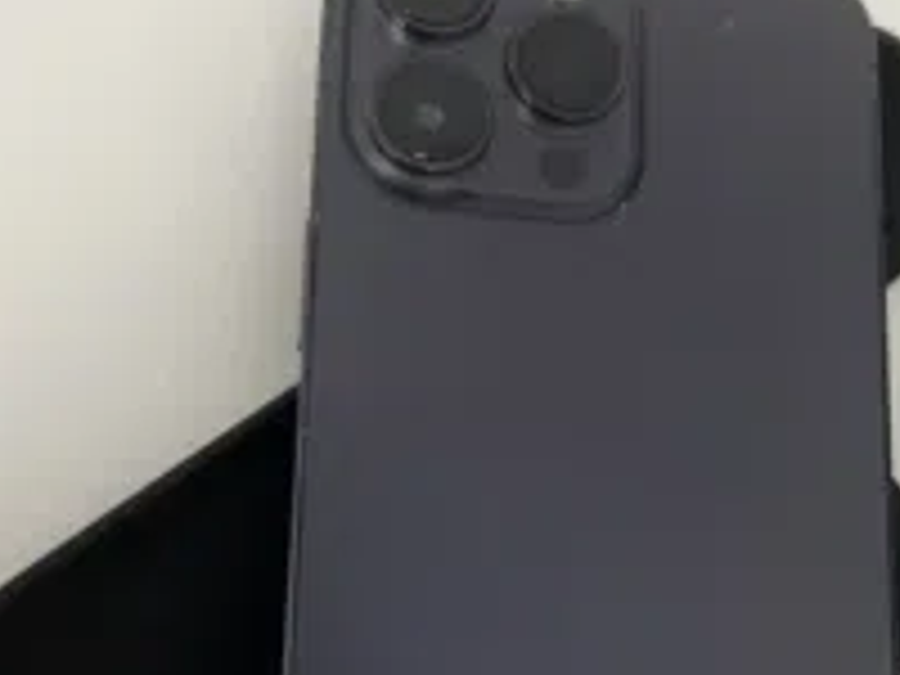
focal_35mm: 52
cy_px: 531
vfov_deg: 27.5
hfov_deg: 36.4
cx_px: 598
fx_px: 1352
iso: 320
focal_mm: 5.7
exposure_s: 1/49
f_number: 1.5
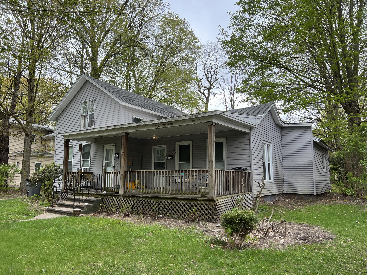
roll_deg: -0.1
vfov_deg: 53.1
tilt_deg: +8.5
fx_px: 276
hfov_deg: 67.3
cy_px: 138
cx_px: 184
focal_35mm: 26
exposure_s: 1/1377
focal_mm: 5.7
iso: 50
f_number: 1.5
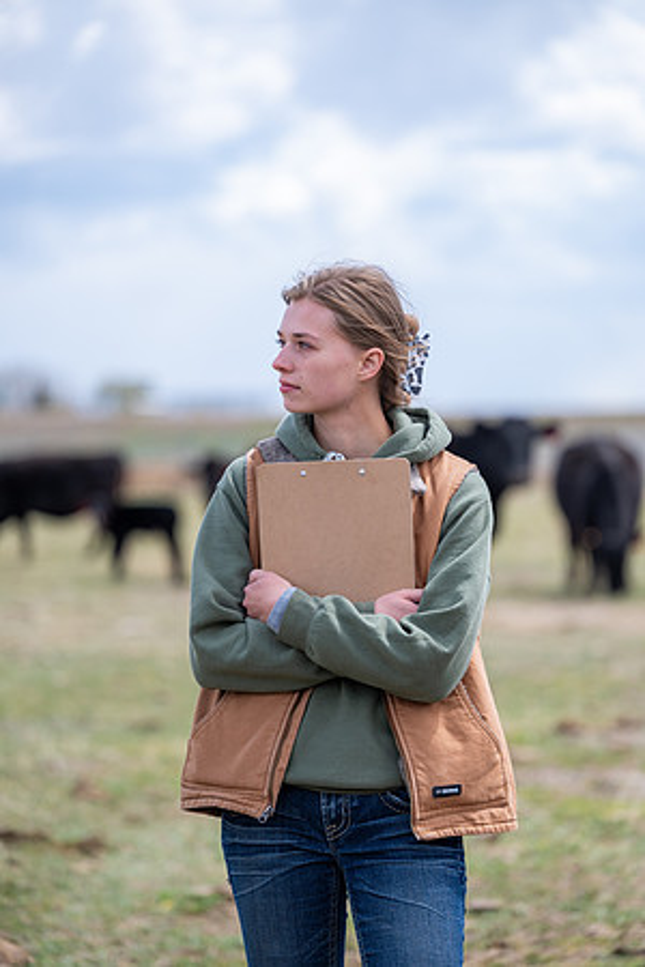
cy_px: 484
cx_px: 322
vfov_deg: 17.8
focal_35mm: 115
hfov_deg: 11.9
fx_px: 3090
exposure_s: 1/1600
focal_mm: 115
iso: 125
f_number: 2.8
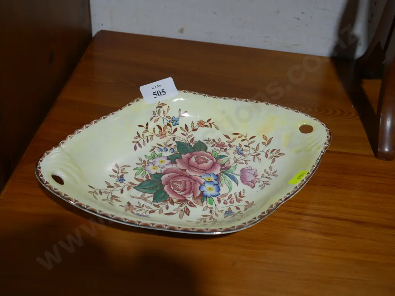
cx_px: 198
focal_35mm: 46
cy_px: 148
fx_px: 525
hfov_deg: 41.2
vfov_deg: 31.5
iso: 250
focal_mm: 23
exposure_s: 1/60
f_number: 5.1
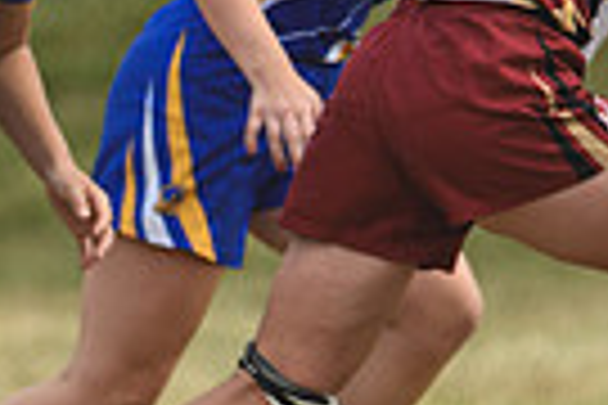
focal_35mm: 2904
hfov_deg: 0.7
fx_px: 49041
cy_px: 140
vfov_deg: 0.5
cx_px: 401
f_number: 6
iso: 220
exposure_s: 1/1000
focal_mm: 450
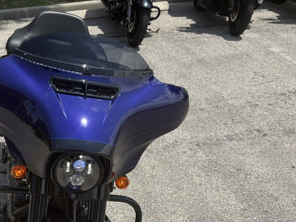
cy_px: 186
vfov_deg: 27.8
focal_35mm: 51
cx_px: 100
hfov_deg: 37.1
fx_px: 436
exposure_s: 1/2538
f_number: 1.8
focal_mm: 3
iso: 25
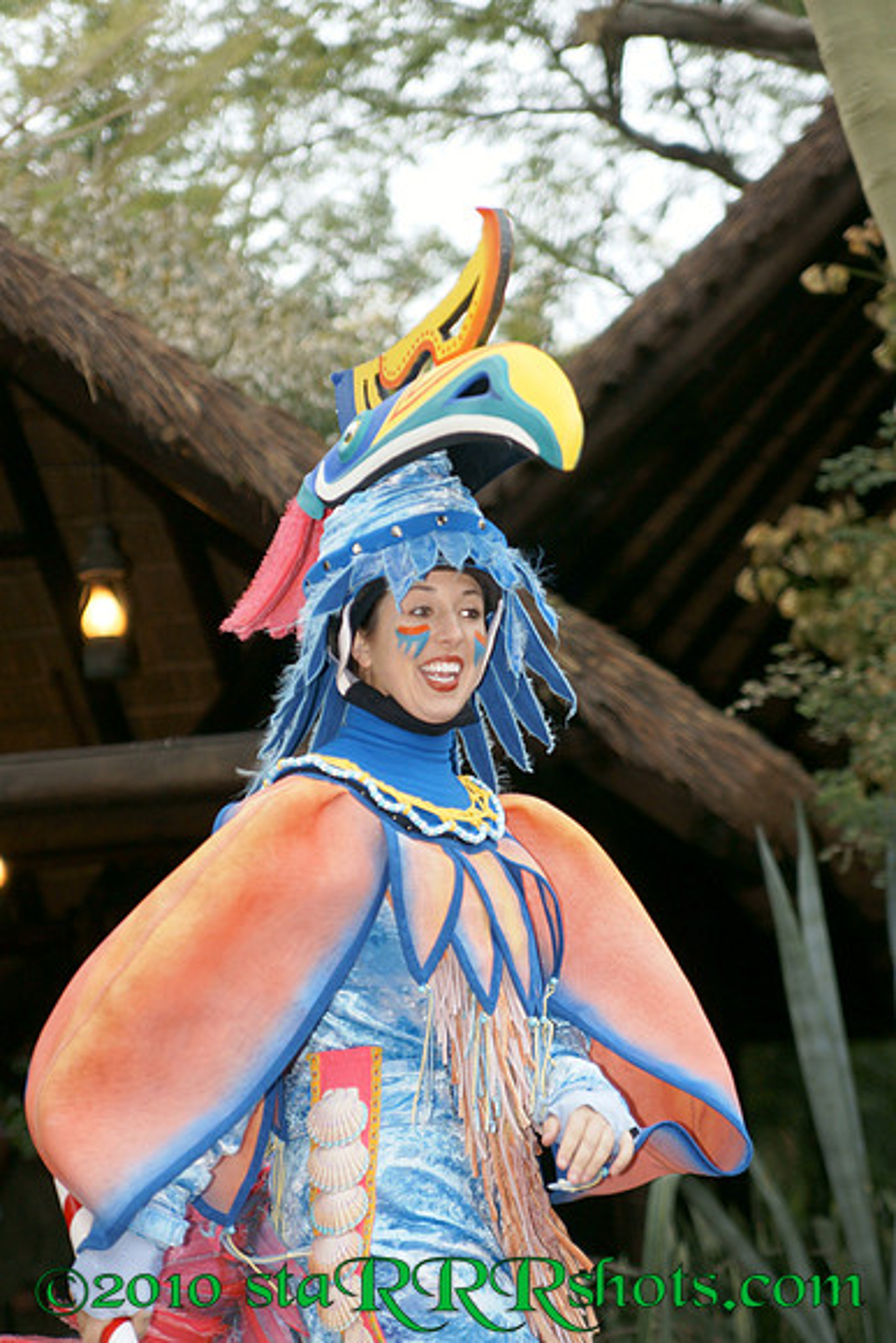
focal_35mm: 105
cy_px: 672
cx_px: 448
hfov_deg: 13.0
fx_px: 3917
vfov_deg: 19.5
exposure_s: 1/320
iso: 400
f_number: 2.8
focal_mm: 70
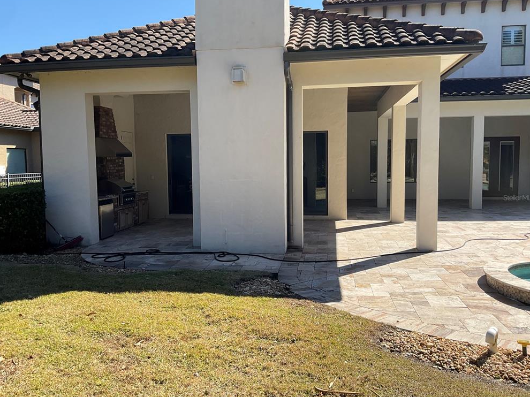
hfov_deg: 60.0
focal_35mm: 30
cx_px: 262
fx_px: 459
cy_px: 197
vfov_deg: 46.8
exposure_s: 1/1121
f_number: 1.8
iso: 16
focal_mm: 3
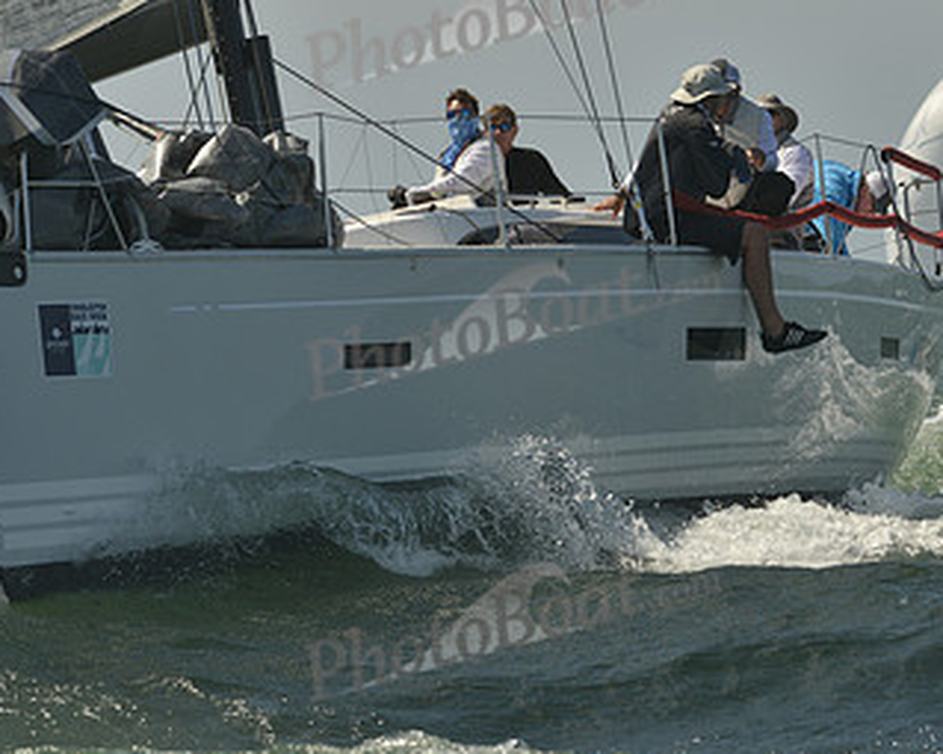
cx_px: 154
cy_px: 211
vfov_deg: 4.5
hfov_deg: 5.7
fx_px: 9514
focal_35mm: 341
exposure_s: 1/1600
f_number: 8
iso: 280
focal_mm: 200
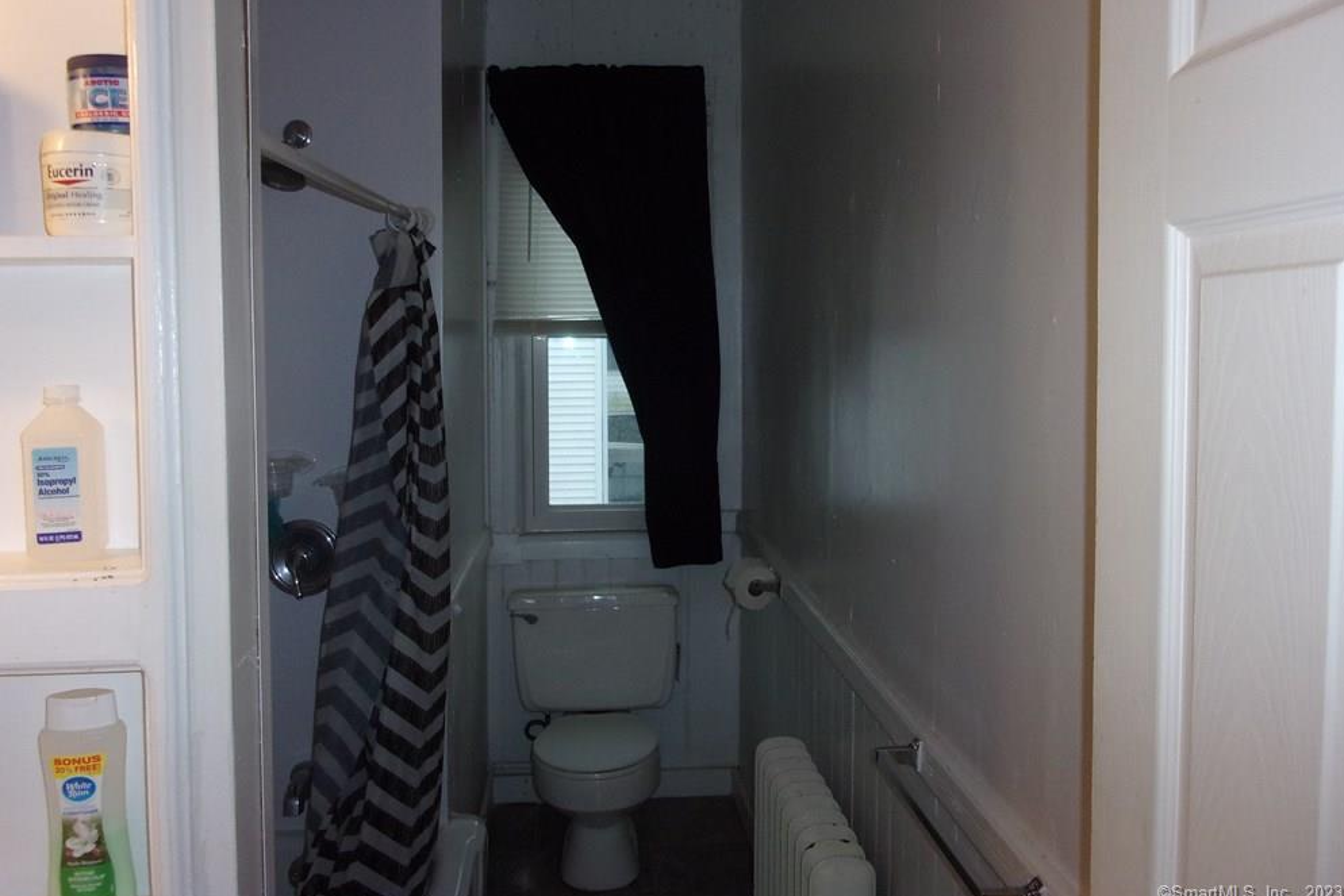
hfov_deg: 61.9
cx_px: 660
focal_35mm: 30
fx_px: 1120
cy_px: 387
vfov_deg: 43.5
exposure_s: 1/34
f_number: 3.9
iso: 200
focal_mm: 5.1
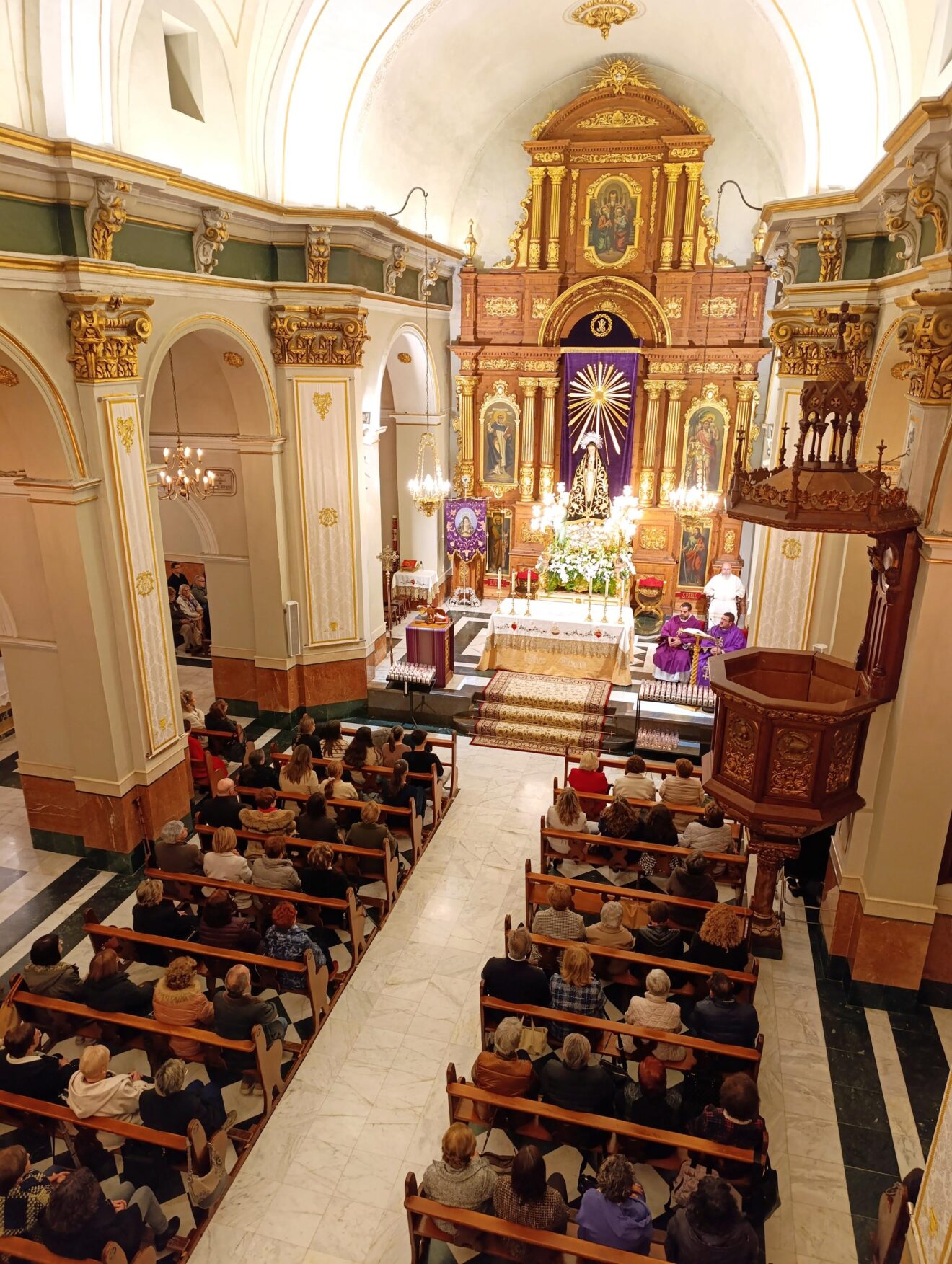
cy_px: 632
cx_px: 476
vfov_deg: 73.8
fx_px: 841
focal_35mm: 23
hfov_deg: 59.0
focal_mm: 6.14
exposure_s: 1/50
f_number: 1.6
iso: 640
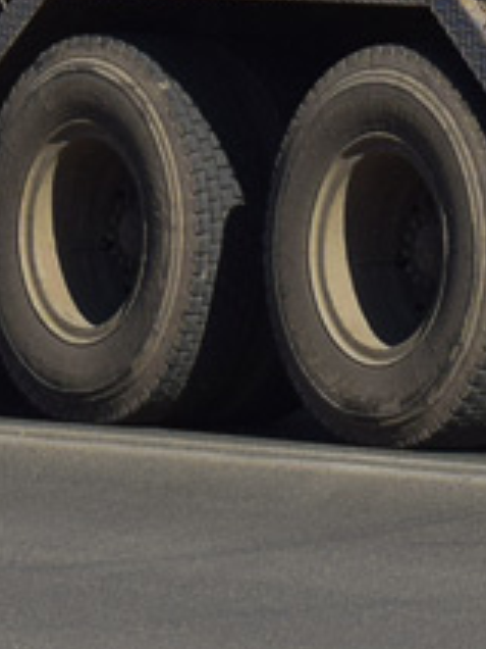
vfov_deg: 4.4
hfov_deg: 3.3
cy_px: -456
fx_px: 8400
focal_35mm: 449
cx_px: 339
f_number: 7.1
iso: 200
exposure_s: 1/1250
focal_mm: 55
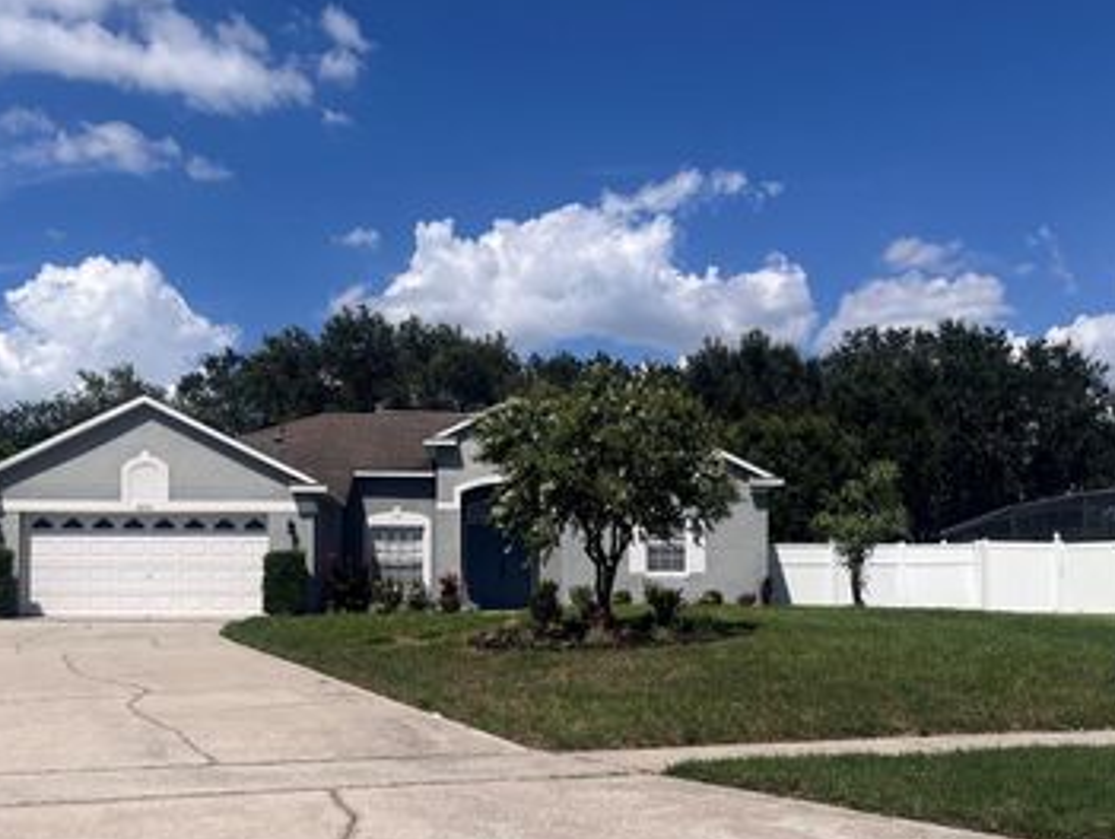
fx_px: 1193
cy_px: 564
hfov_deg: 50.1
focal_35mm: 37
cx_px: 556
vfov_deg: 38.3
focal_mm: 5.1
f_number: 1.6
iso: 50
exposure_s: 1/7353
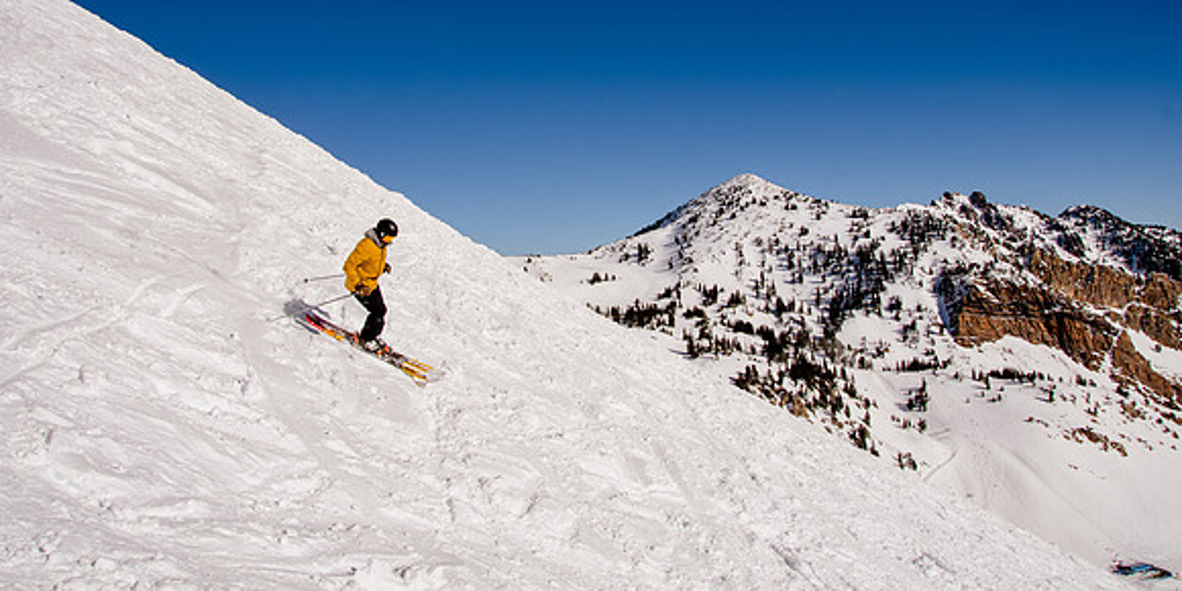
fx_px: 886
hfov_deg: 67.4
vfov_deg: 36.5
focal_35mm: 29
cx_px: 591
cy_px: 197
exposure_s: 1/800
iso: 160
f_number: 10
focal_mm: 18
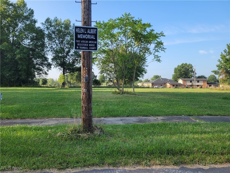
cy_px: 86
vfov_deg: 53.1
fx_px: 173
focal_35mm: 26
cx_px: 115
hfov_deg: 67.3
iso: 40
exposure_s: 1/900
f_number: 1.8
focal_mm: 5.4
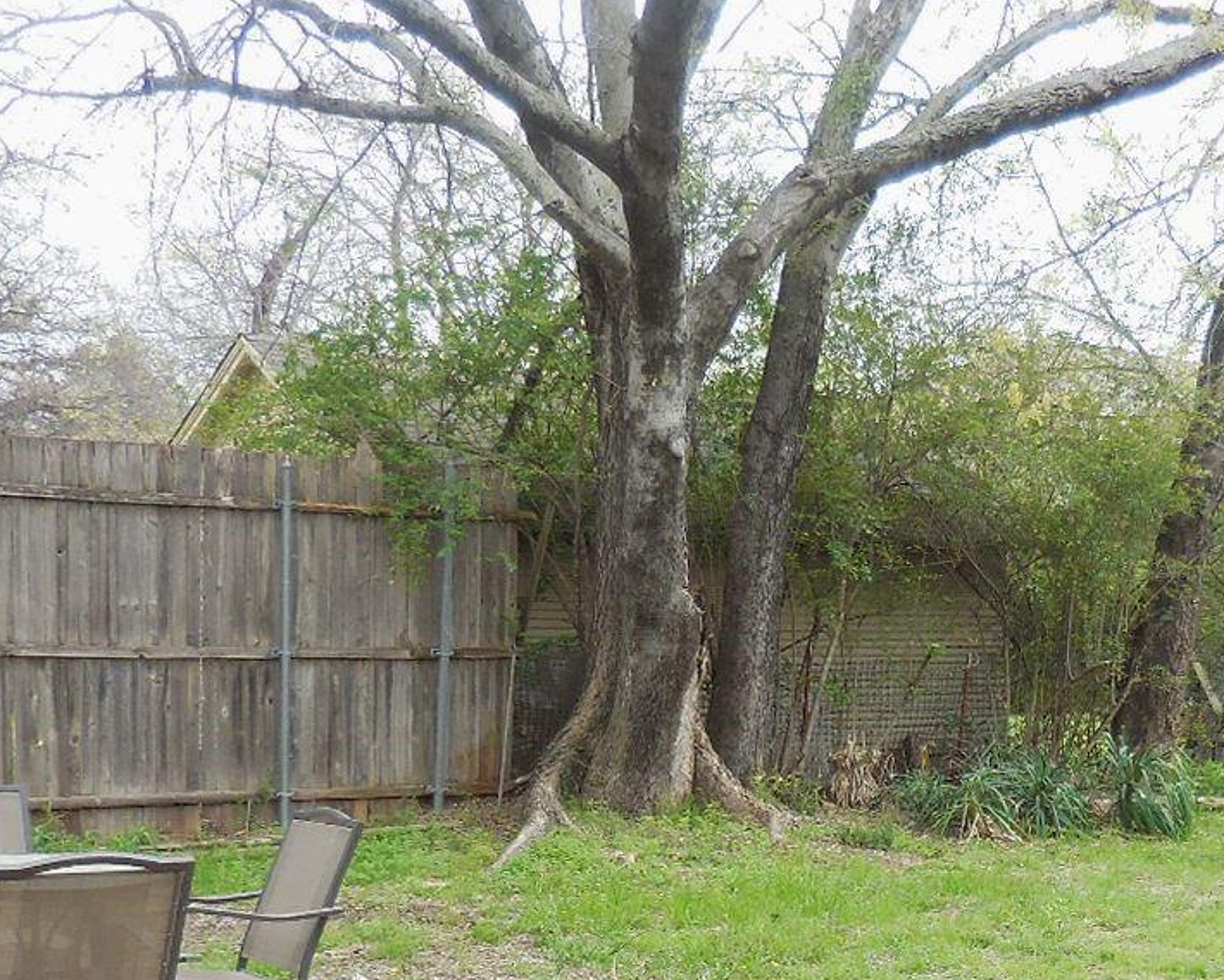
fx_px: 1992
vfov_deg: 27.0
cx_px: 860
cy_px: 806
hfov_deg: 33.7
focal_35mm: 55
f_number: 3.3
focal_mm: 4.5
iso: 125
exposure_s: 1/200
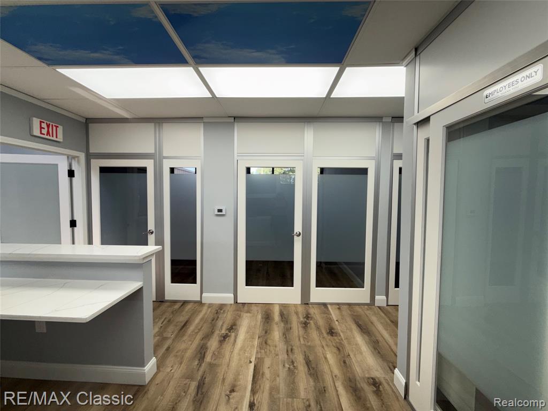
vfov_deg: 85.7
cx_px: 274
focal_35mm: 14
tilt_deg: -1.7
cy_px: 206
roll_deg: +0.2
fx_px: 222
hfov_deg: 102.1
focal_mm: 2.22
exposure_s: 1/149
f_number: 2.2
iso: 50
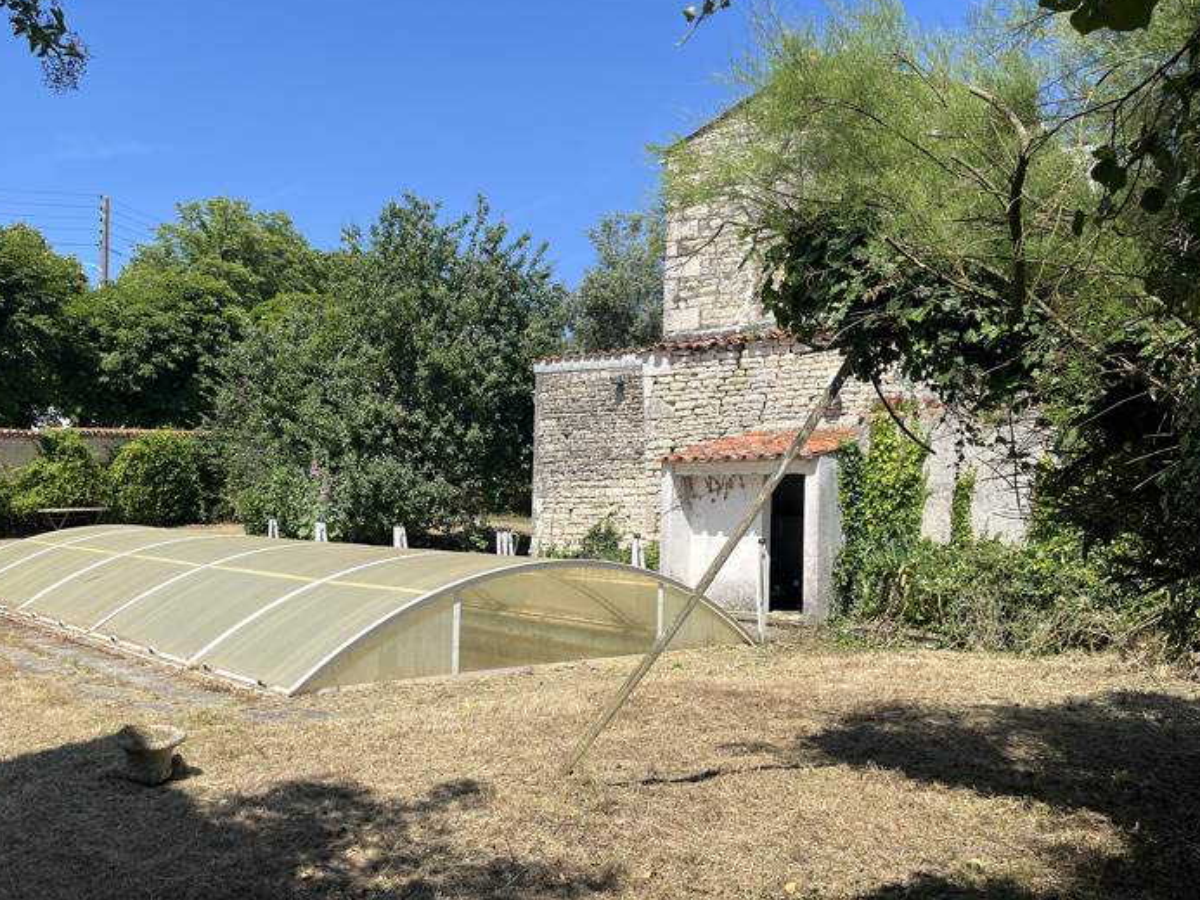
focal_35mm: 30
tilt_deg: -0.6
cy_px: 507
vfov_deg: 46.7
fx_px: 1040
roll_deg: -0.9
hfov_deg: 59.8
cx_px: 533
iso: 50
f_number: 1.6
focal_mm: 5.1
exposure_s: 1/3049
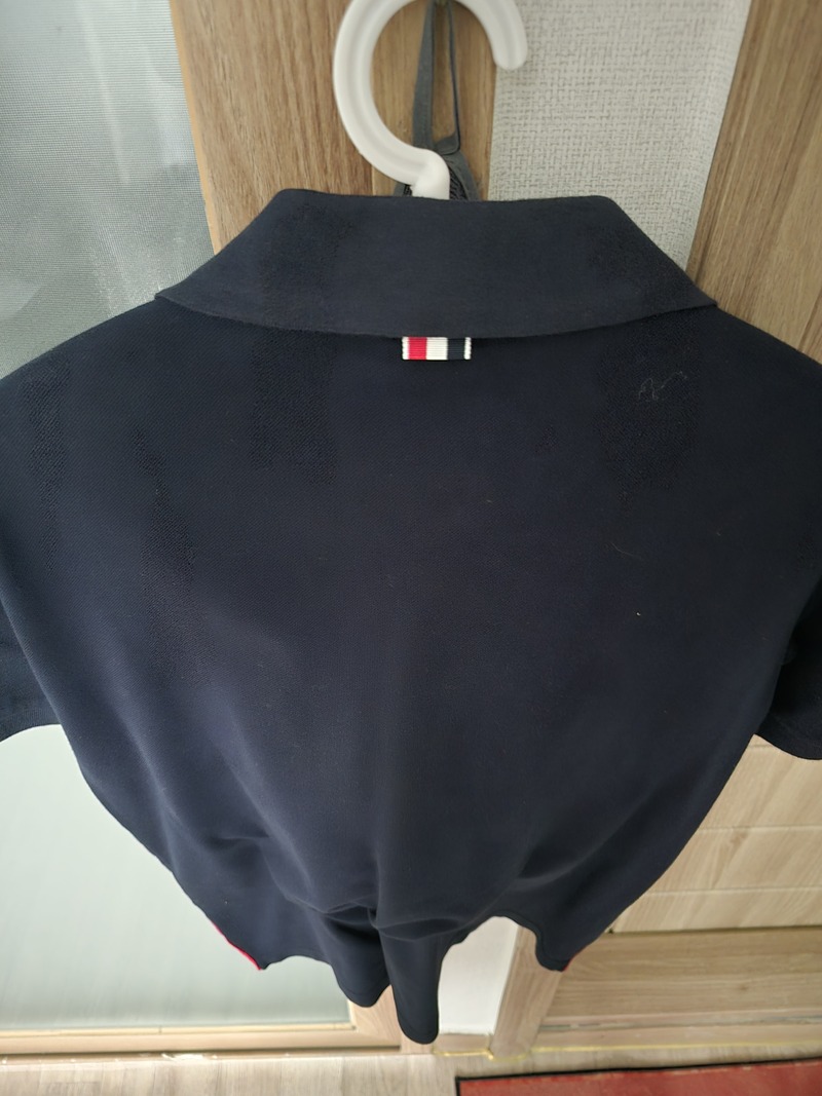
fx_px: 728
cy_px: 548
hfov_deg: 58.9
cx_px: 411
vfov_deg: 73.9
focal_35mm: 23
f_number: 1.7
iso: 3200
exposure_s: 1/7
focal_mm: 6.3
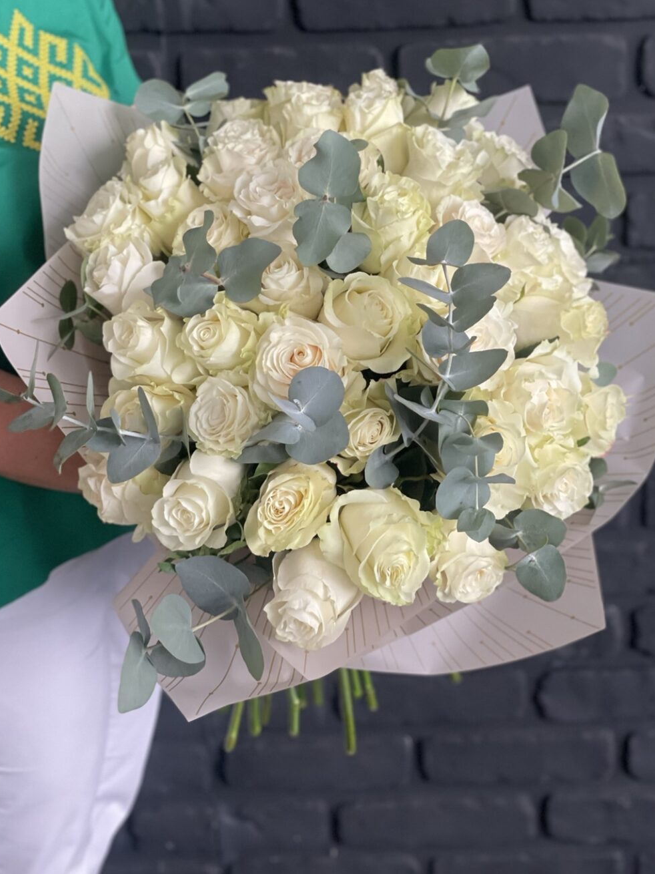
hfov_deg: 24.0
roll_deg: +3.1
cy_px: 384
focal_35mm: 61
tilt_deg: -17.3
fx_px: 1539
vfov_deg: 31.6
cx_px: 353
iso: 250
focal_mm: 6
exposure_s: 1/100
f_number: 2
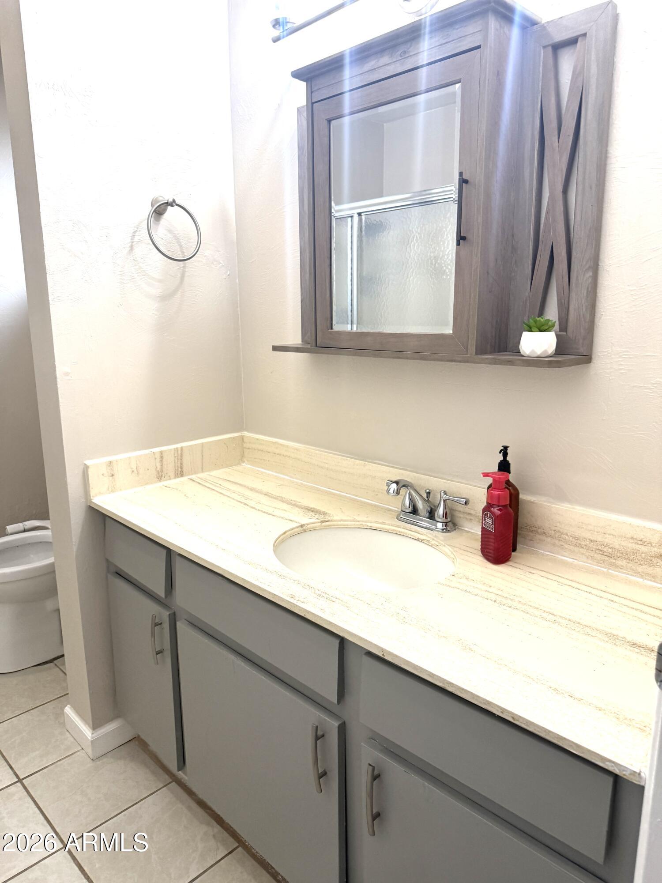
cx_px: 331
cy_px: 442
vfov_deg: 71.6
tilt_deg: -10.1
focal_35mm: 24
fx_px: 612
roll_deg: -0.3
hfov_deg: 56.8
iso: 160
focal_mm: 6.76
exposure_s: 1/120
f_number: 1.78
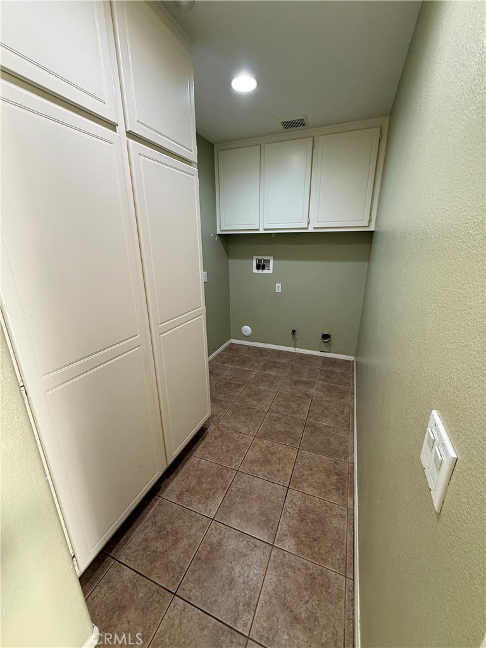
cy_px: 324
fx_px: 262
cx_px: 243
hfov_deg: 85.7
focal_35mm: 14
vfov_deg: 102.1
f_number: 2.2
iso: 200
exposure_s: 1/60
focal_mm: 2.22
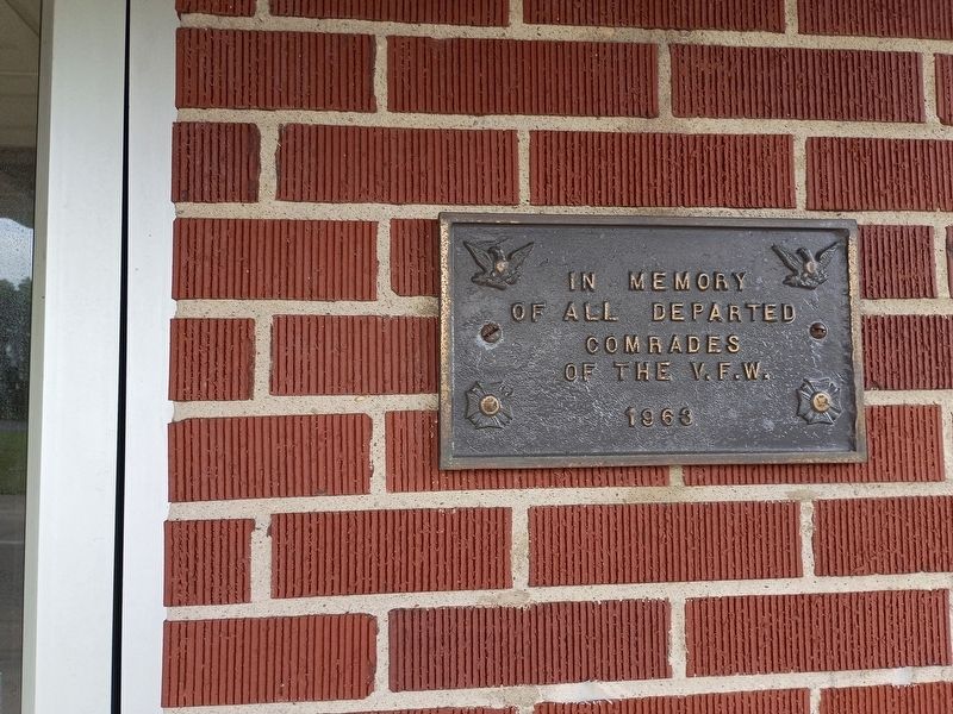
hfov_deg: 61.7
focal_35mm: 29
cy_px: 357
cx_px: 476
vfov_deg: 48.2
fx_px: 798
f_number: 1.8
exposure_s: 1/120
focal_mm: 4.27
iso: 115
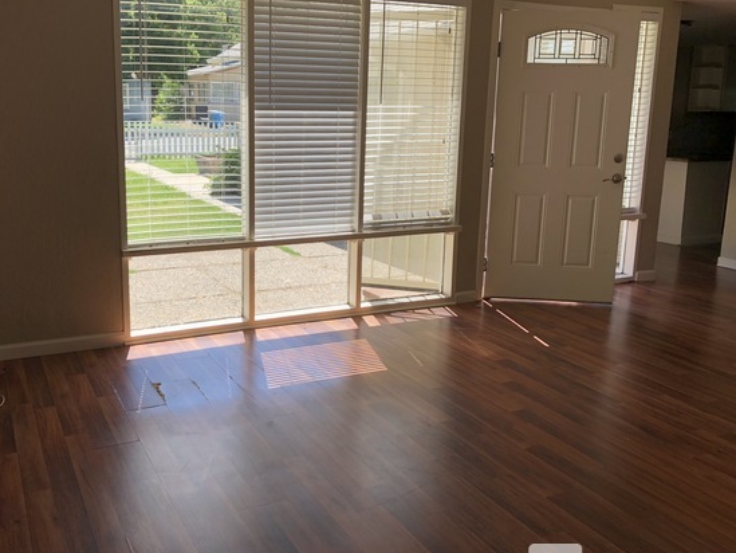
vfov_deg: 41.8
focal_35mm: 34
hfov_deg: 53.6
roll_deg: +0.7
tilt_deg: -12.4
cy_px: 262
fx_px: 723
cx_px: 298
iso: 20
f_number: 1.8
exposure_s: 1/505
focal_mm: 4
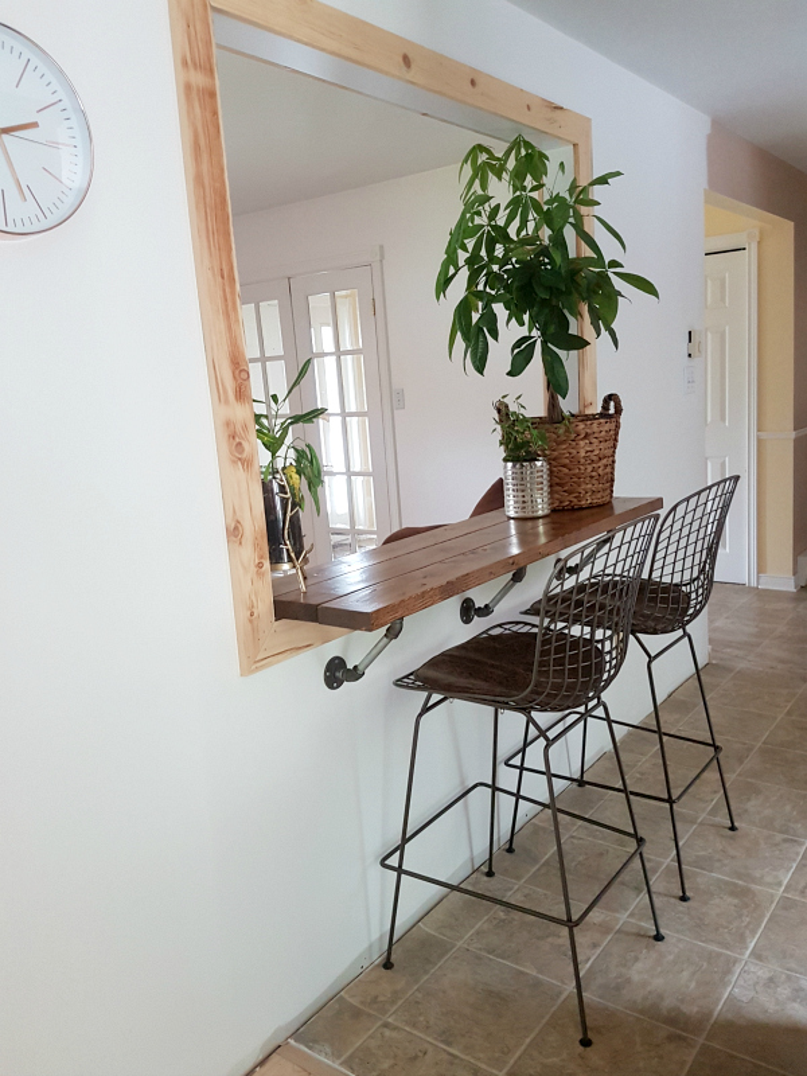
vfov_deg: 67.3
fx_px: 808
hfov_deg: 53.1
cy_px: 538
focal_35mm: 26
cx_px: 404
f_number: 1.7
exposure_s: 1/17
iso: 200
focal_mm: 4.2
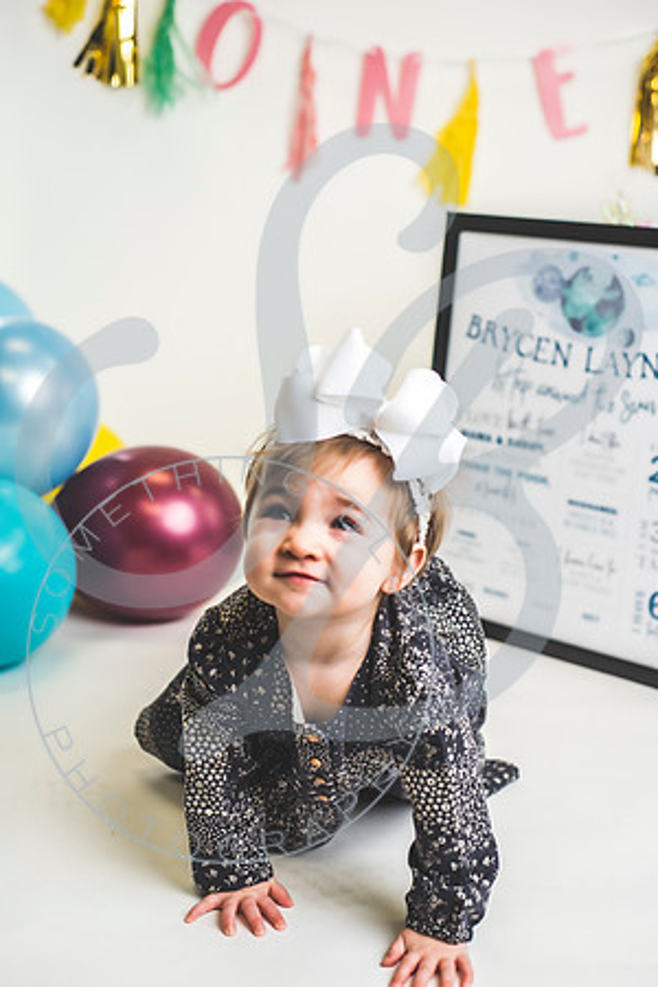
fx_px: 1371
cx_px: 329
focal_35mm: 50
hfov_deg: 27.0
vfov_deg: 39.6
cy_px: 494
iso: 200
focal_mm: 50
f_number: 2.8
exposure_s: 1/160
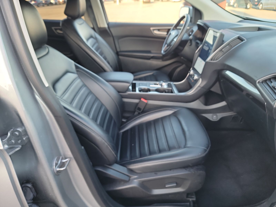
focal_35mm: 24
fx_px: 191
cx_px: 138
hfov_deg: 71.6
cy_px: 104
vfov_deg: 56.8
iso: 172
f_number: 1.8
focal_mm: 6.7
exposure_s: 1/59
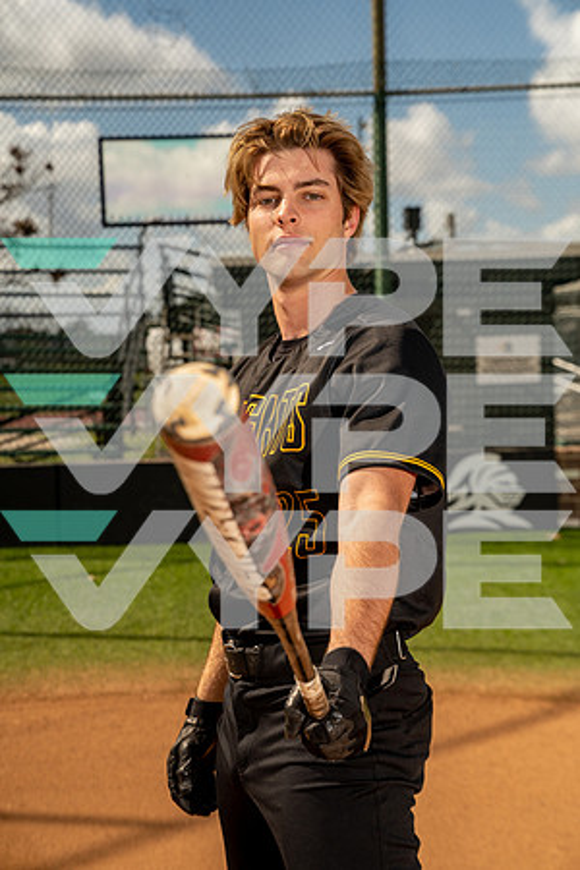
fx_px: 1667
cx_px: 290
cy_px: 435
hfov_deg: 19.7
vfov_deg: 29.2
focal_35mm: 69
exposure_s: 1/250
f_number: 5.6
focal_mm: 69
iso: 100
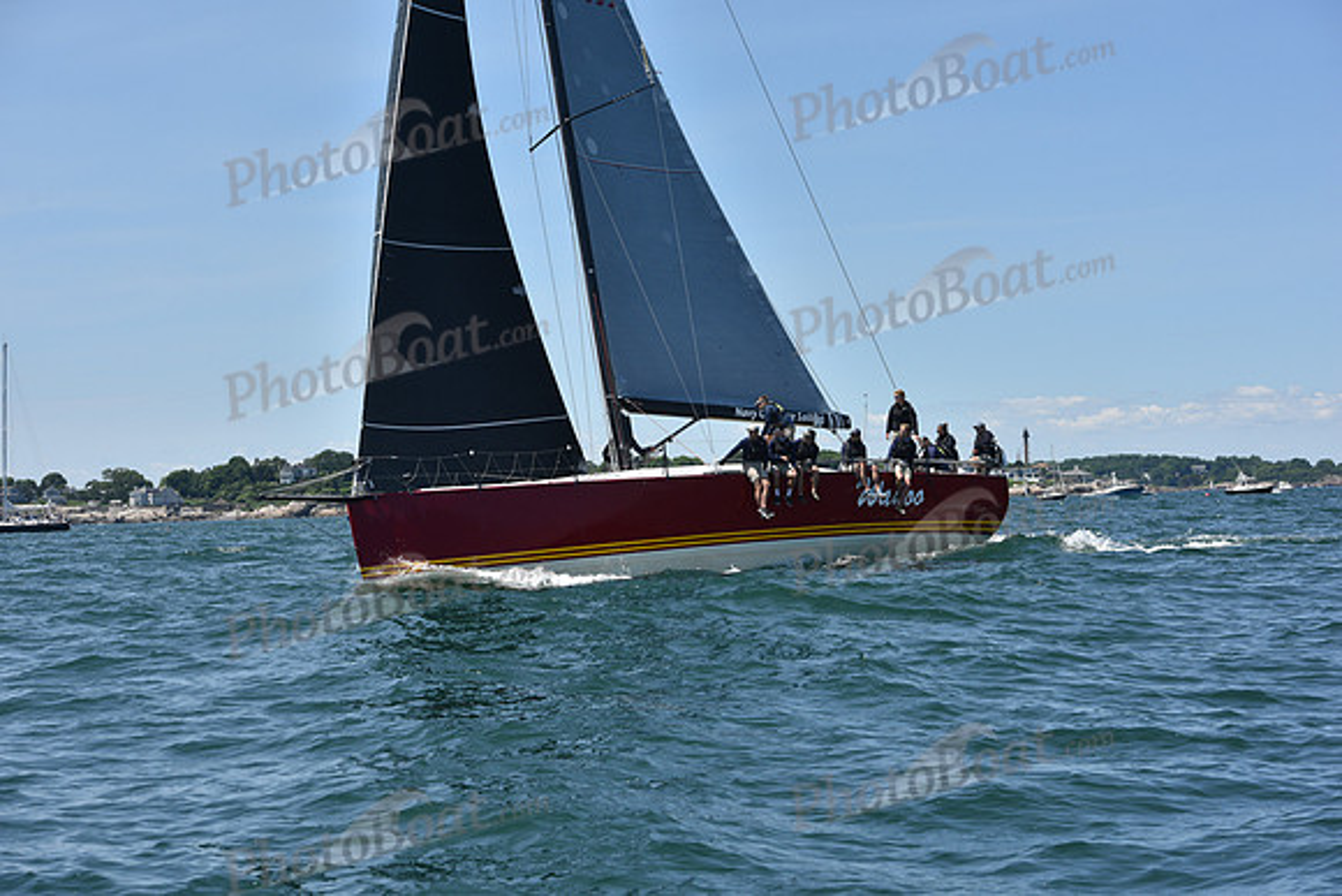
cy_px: 448
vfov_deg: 19.5
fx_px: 2610
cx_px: 671
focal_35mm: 70
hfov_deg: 28.8
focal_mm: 70
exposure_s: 1/1000
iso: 250
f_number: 8
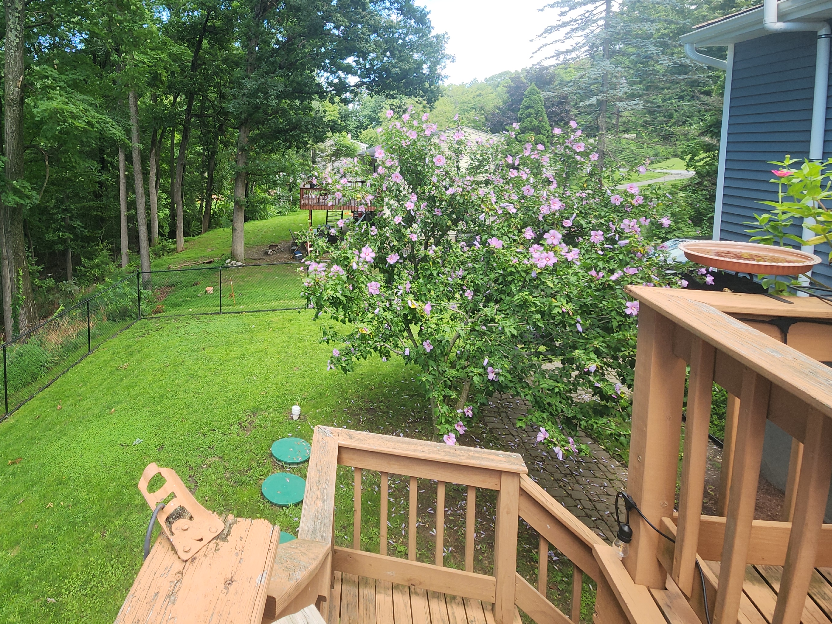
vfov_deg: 66.3
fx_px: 457
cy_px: 193
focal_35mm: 19
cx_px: 245
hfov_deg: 80.3
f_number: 2.2
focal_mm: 2.2
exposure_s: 1/290
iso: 50
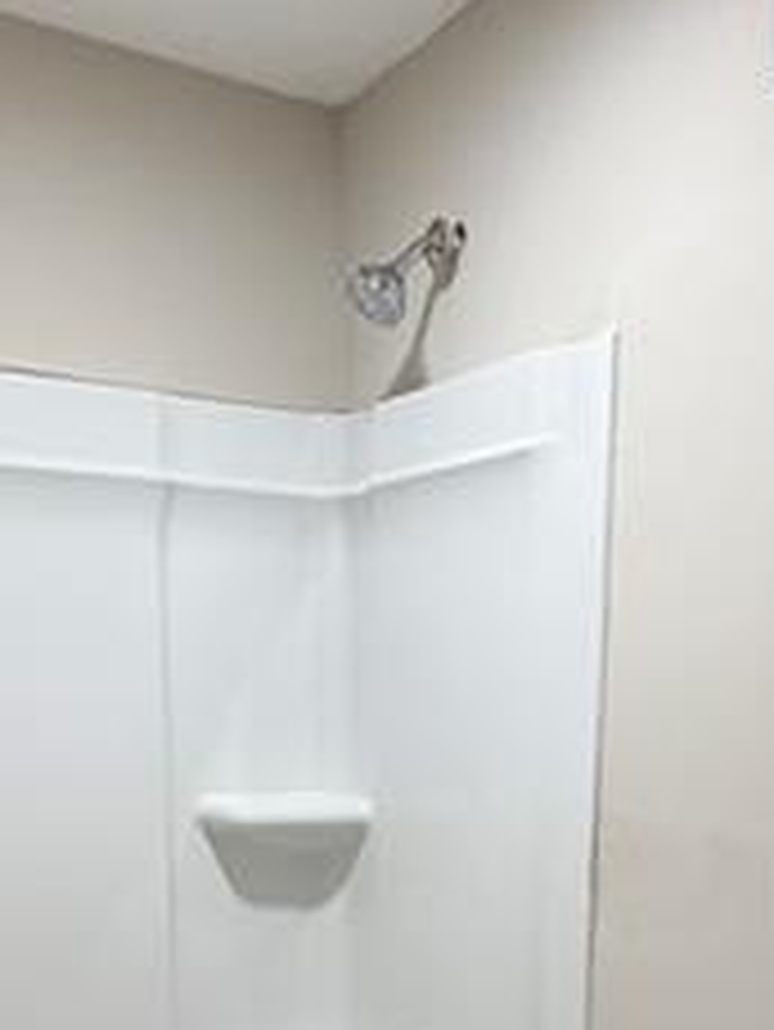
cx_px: 432
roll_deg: -1.4
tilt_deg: -13.3
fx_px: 1400
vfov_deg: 36.2
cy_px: 1039
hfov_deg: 30.9
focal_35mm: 47
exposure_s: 1/120
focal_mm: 2.22
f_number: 2.2
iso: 250
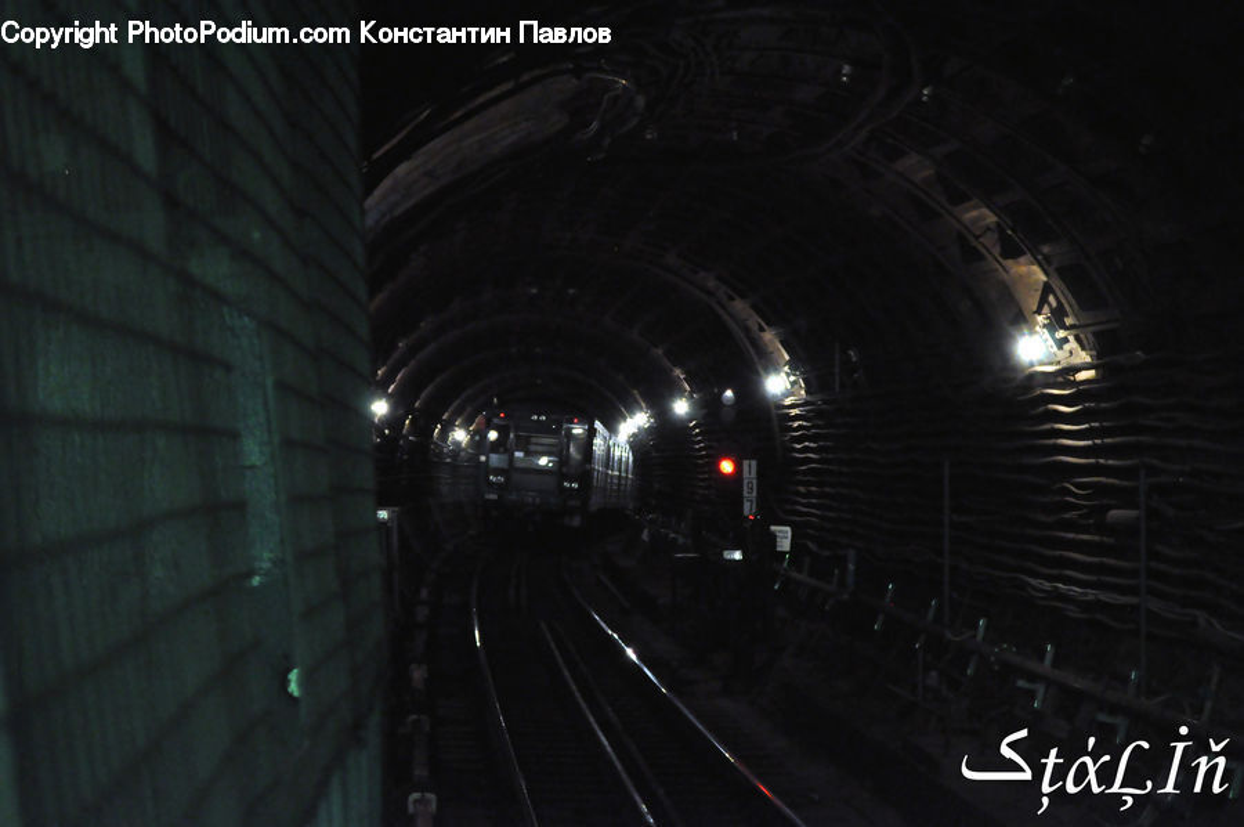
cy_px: 414
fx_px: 2848
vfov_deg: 16.5
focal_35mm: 82
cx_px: 622
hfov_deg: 24.6
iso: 3200
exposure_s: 1/20
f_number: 5.6
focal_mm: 55
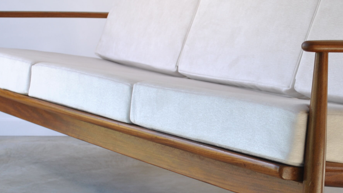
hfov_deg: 23.8
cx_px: 238
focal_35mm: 89
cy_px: 121
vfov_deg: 13.6
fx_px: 809
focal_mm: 26
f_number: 5.6
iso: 100
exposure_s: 1/40
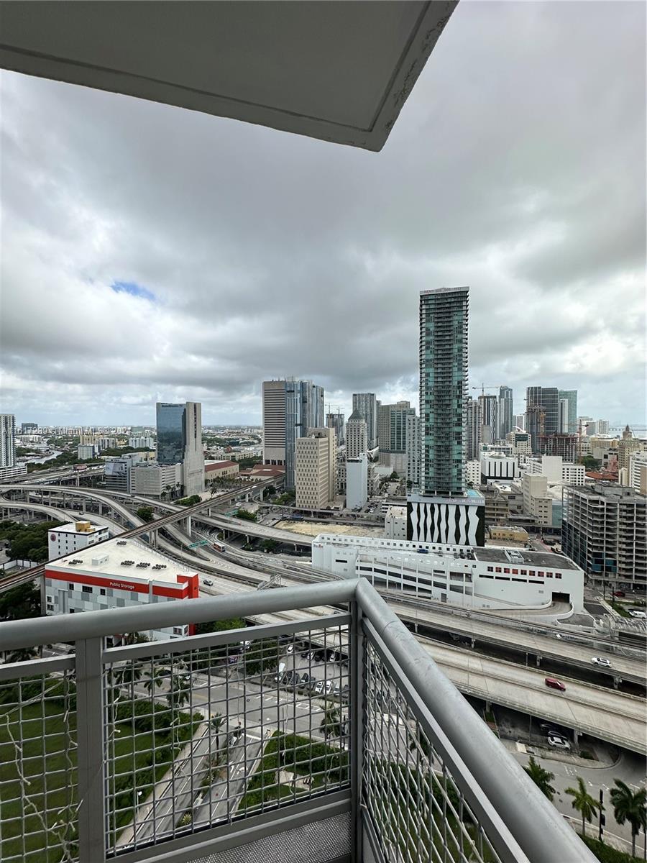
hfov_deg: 85.7
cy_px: 432
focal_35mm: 14
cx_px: 324
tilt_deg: -0.8
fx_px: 349
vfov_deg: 102.1
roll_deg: -1.2
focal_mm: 2.22
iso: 50
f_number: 2.2
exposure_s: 1/1667
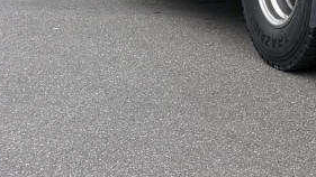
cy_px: -285
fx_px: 1123
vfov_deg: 8.2
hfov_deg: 13.0
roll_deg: -1.9
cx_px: 712
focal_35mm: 134
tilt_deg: +4.4
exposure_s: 1/2611
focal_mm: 6.76
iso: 80
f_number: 1.78
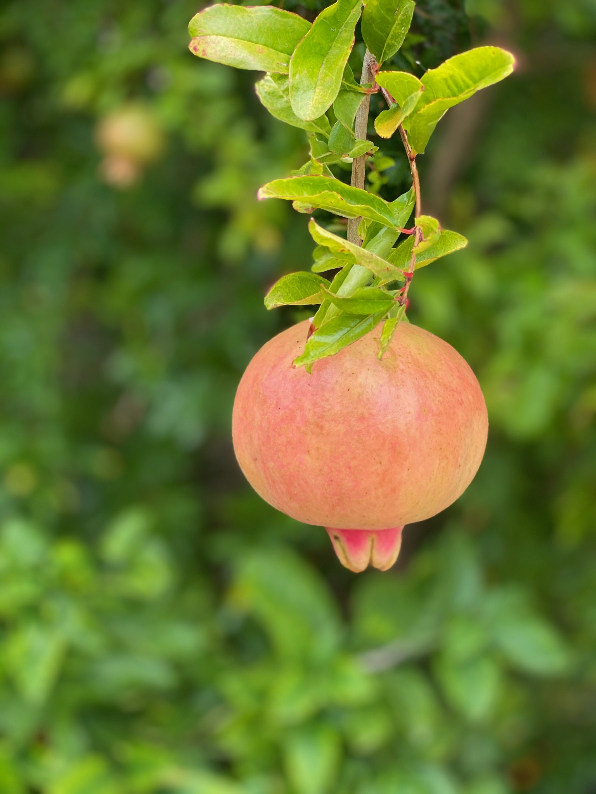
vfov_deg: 36.8
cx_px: 298
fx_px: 1194
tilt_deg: -2.3
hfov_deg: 28.0
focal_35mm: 52
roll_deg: -1.2
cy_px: 397
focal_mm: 6
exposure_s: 1/122
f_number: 2
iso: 20
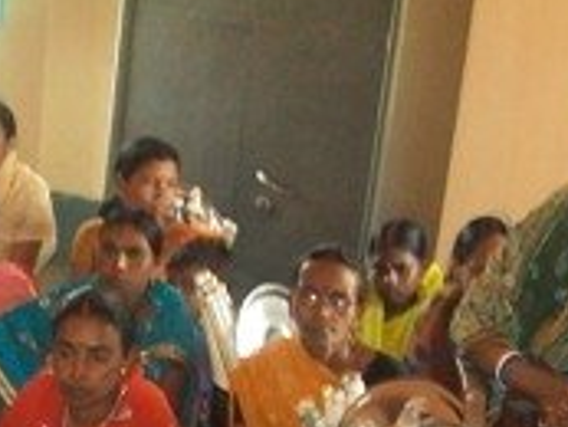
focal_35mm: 104
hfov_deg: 18.4
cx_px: 7
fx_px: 1708
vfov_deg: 13.9
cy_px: 478
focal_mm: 6
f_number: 2.7
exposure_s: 1/30
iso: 240
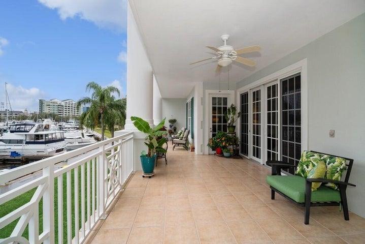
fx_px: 152
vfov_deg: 77.4
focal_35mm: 15
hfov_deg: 100.4
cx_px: 182
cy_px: 122
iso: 200
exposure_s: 1/125
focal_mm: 15
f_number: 8
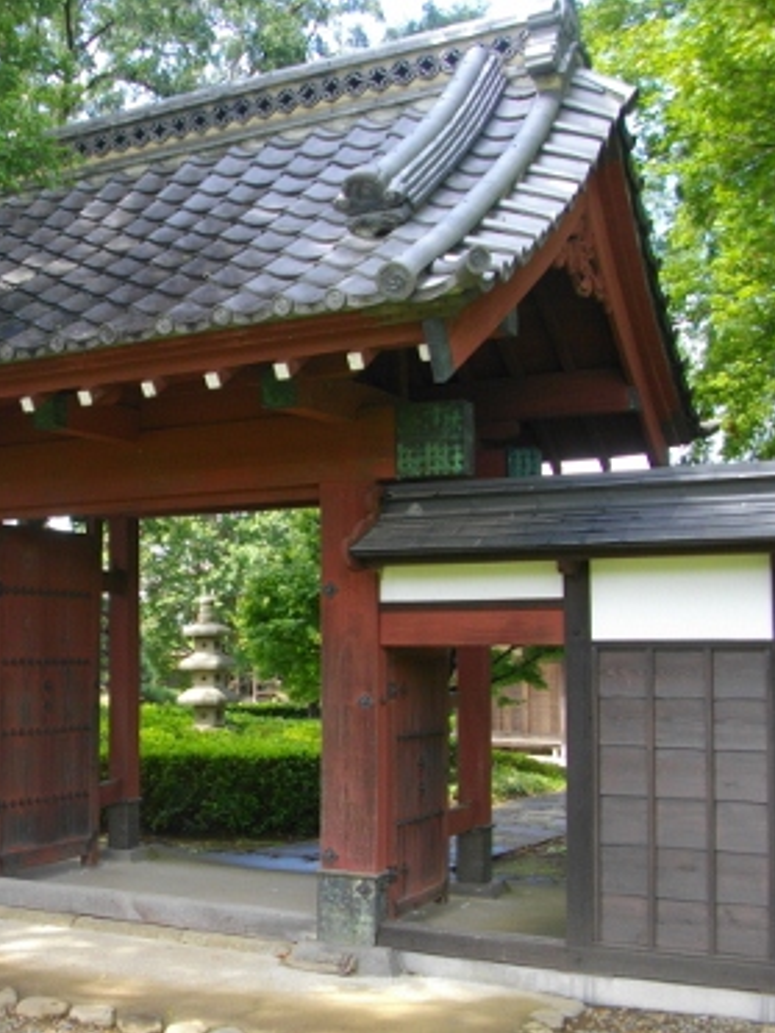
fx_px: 1284
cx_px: 150
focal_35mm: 43
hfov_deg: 32.6
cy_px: 518
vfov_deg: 43.9
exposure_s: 1/160
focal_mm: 5.7
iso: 100
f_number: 2.9
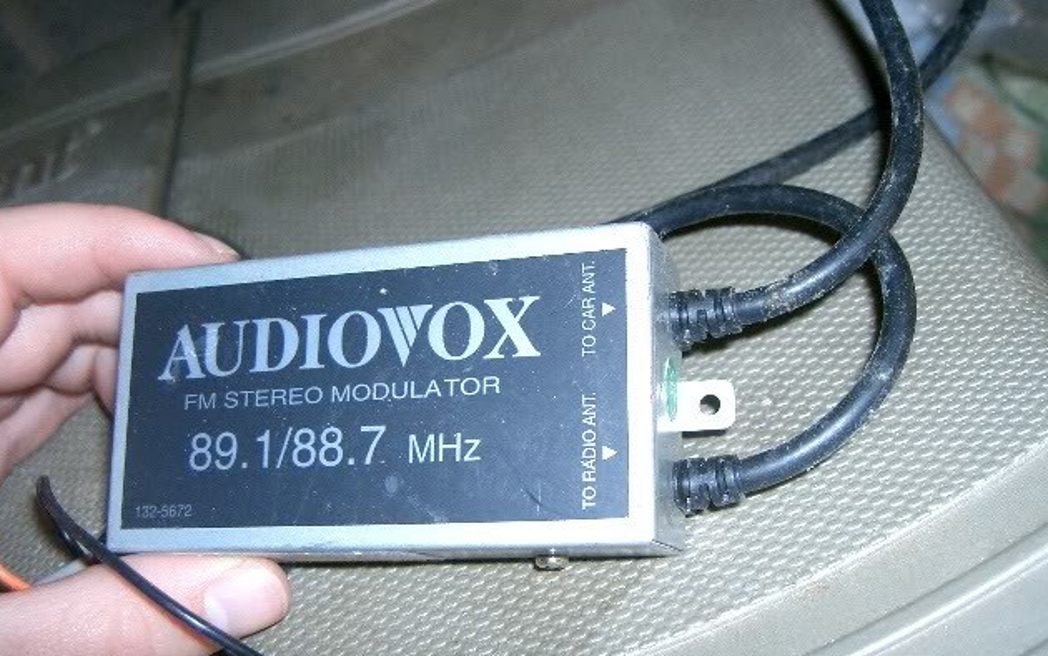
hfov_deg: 47.2
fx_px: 1200
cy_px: 370
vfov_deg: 30.5
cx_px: 517
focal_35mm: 42
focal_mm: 8
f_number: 2.8
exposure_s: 1/50
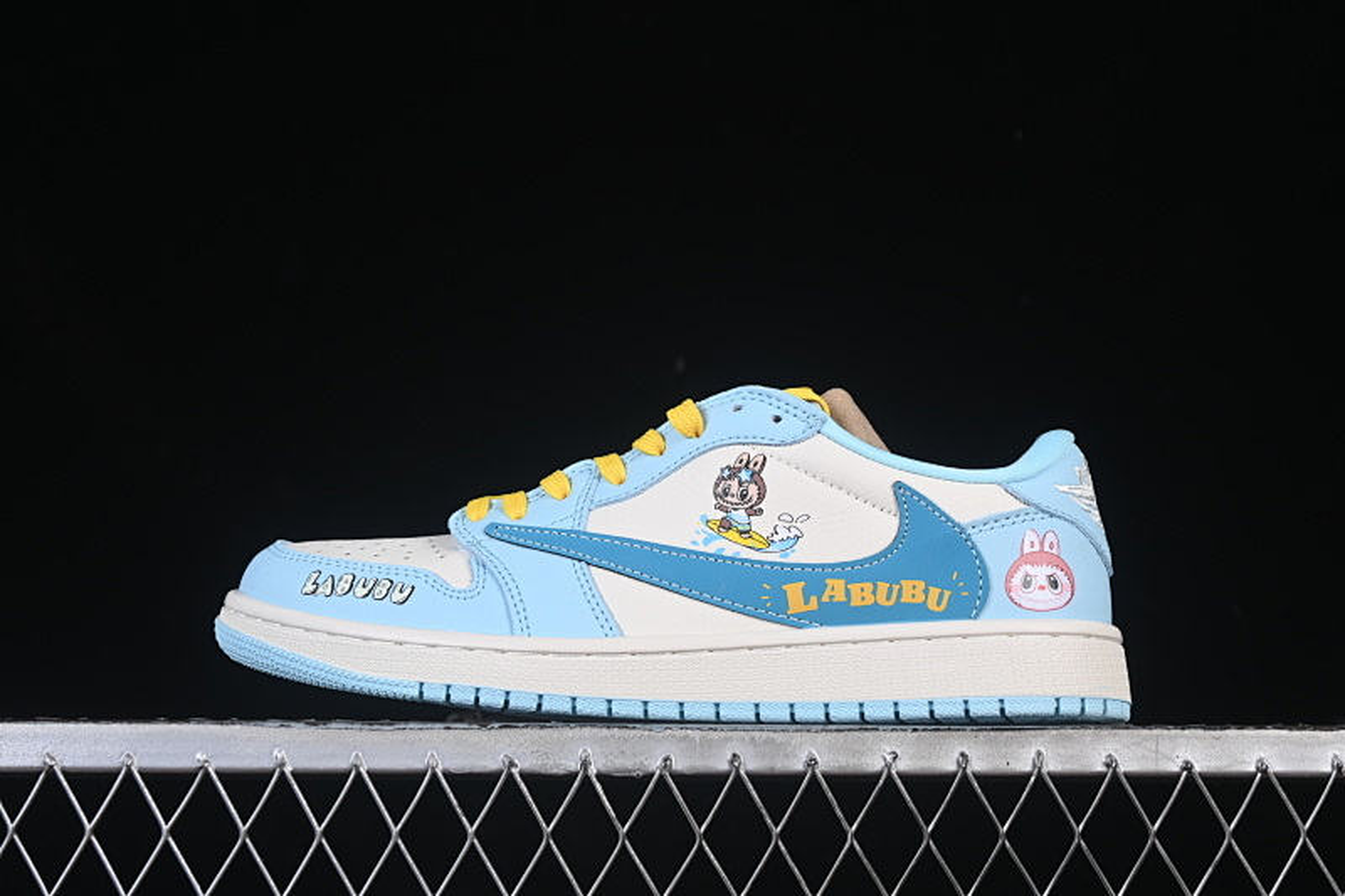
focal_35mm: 75
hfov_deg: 27.0
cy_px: 448
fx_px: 2801
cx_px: 672
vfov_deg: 18.2
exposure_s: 1/80
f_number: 8
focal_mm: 50
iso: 160
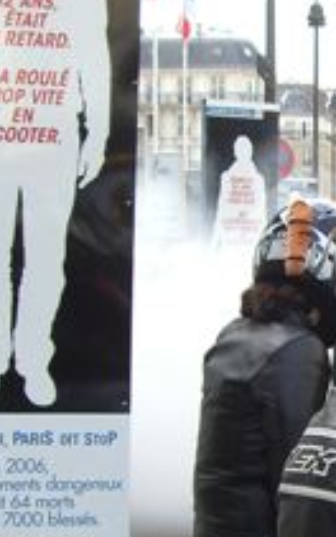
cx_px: 504
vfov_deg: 17.1
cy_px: 349
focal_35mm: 122
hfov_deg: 10.4
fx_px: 1786
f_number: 2.7
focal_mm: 6.2
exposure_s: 1/200
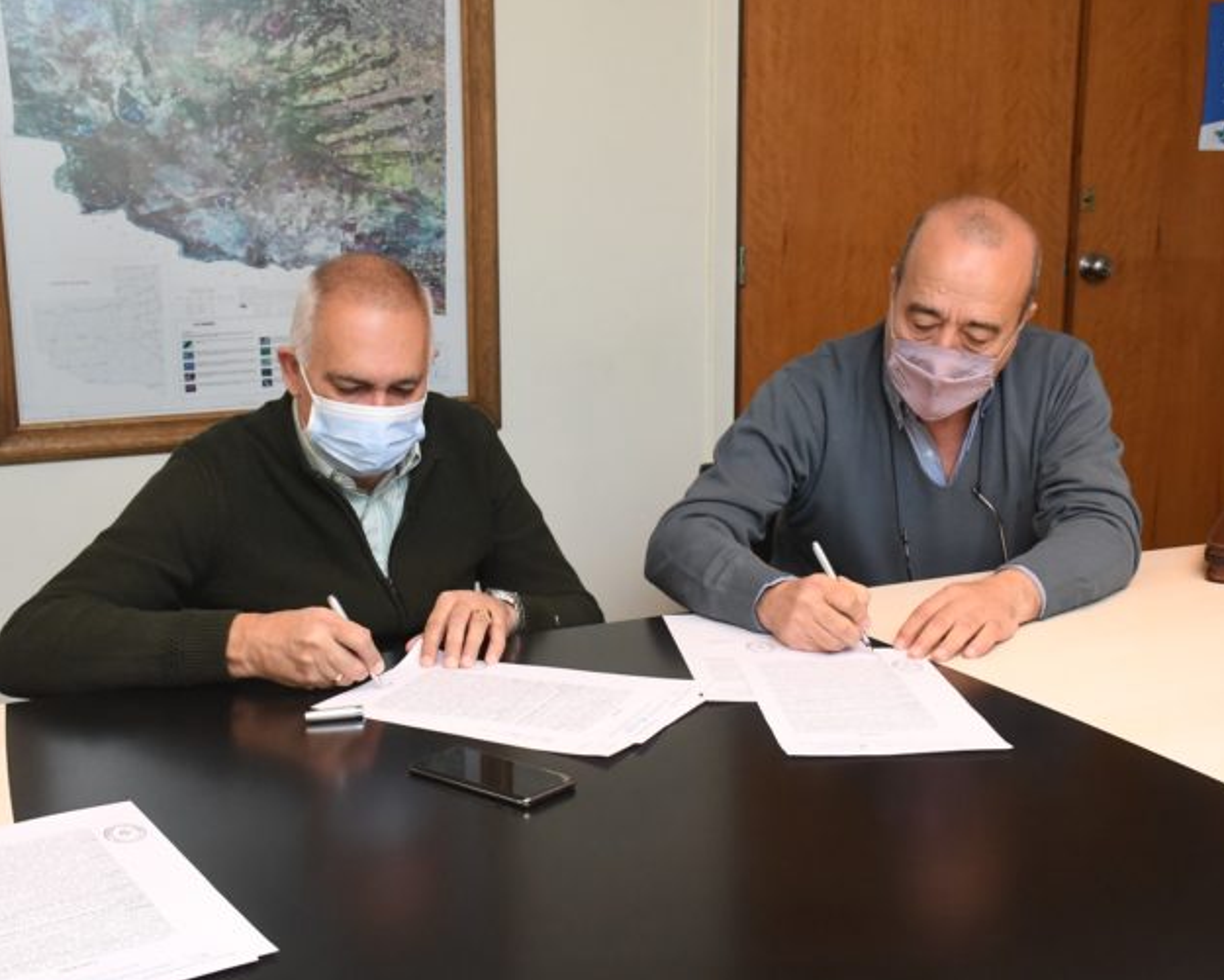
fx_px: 1630
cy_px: 496
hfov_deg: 41.2
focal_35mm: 45
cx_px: 625
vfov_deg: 33.4
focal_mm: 26
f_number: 8
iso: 3200
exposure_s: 1/250
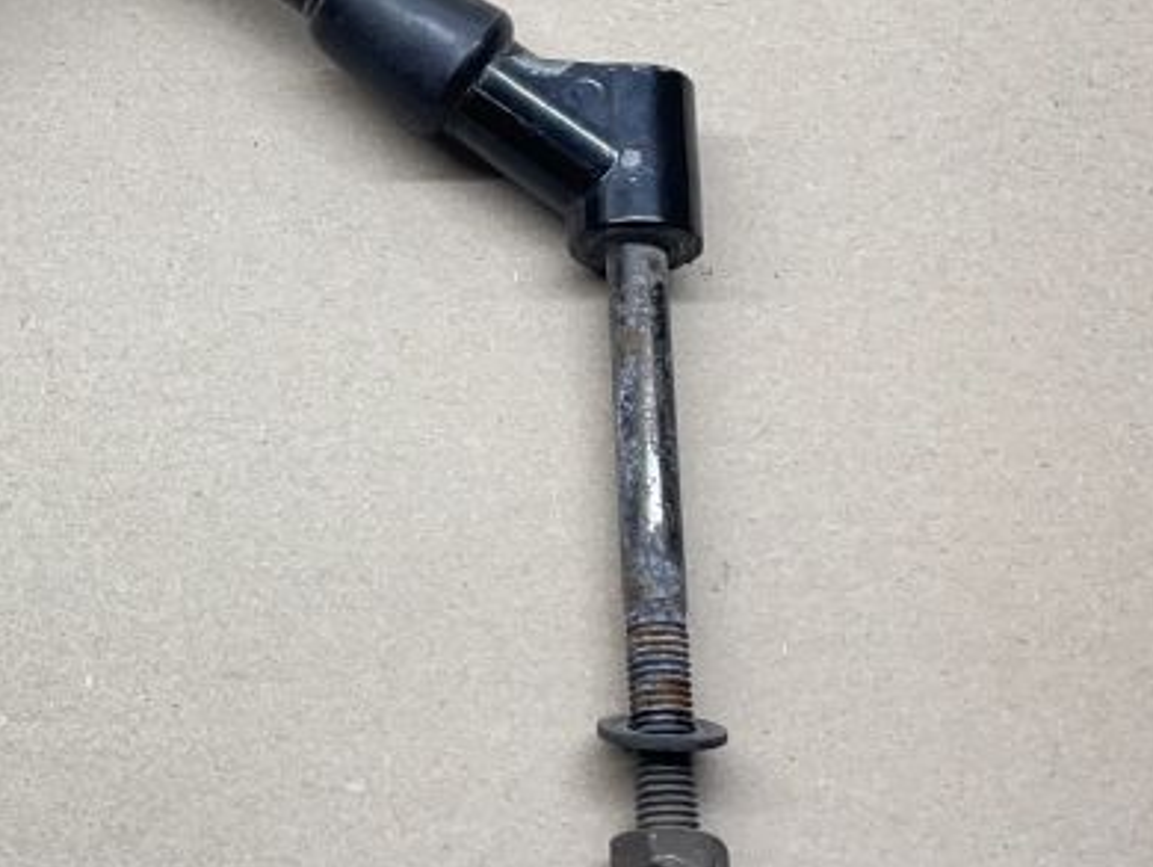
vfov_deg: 18.2
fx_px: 2666
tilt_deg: -62.5
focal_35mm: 80
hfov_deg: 22.9
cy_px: 145
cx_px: -124
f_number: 1.6
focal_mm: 4.2
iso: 64
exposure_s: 1/100
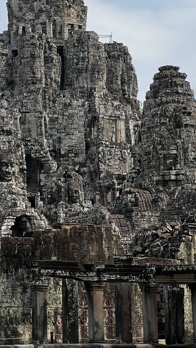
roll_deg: +1.1
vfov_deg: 16.1
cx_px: 45
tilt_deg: +9.4
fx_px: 1228
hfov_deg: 9.1
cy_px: 170
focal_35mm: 133
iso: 32
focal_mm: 9
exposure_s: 1/809
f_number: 2.8
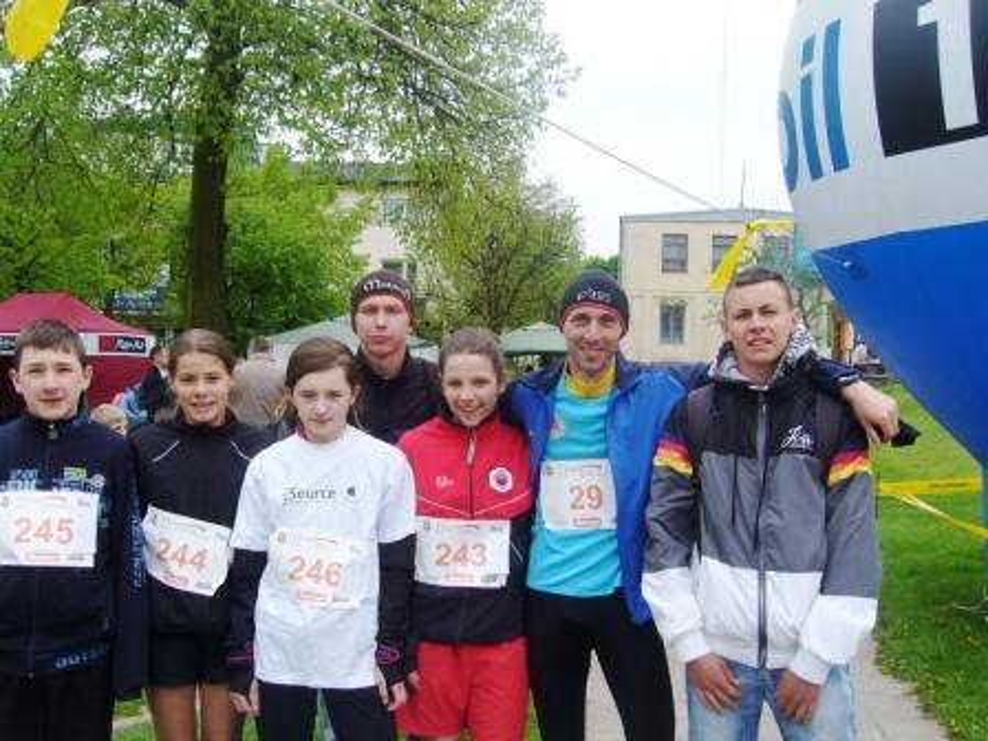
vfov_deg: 40.7
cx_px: 494
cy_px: 370
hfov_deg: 52.6
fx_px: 999
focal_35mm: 35
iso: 80
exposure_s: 1/125
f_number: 5.6
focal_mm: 5.8
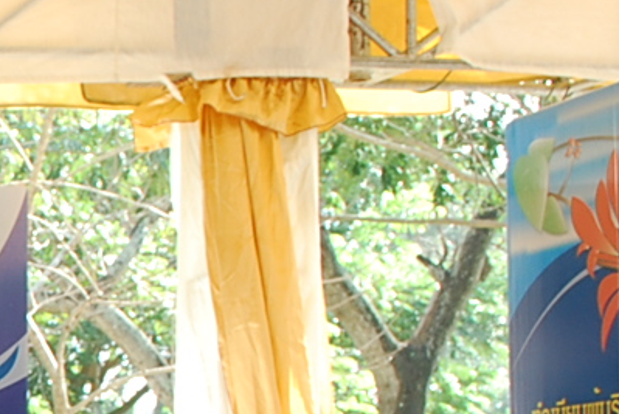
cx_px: -647
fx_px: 2754
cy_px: 634
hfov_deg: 11.5
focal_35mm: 160
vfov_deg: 8.4
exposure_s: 1/30
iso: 200
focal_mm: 22
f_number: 9
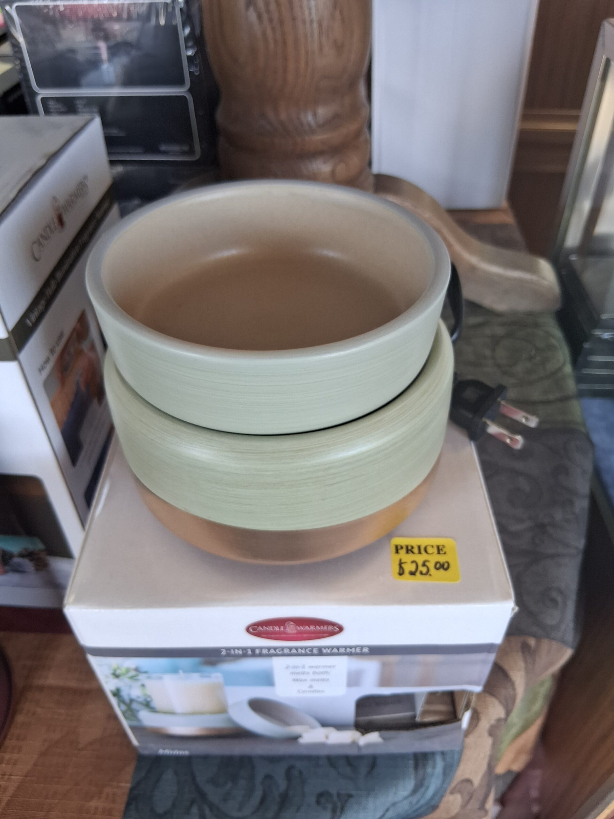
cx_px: 307
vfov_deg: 67.3
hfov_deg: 53.1
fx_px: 615
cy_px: 410
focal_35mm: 26
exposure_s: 1/100
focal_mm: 3.98
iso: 160
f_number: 1.8
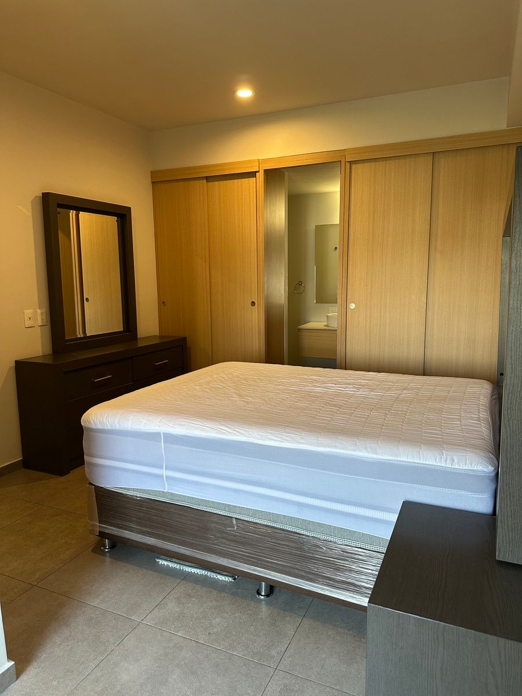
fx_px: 483
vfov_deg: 71.6
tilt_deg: -7.6
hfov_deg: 56.8
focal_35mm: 24
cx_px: 261
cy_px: 348
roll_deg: +0.4
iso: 160
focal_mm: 6.86
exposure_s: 1/120
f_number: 1.78
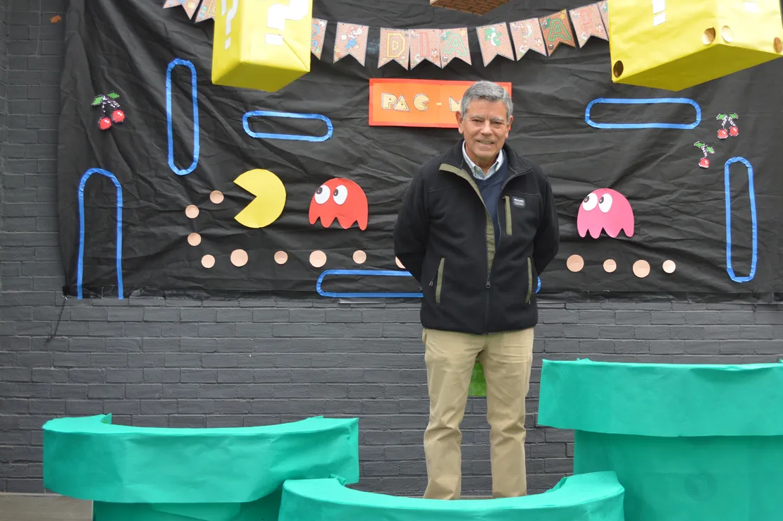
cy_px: 262
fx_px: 1000
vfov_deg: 29.2
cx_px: 453
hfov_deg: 42.6
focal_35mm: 46
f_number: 4.5
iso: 400
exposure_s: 1/80
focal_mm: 24
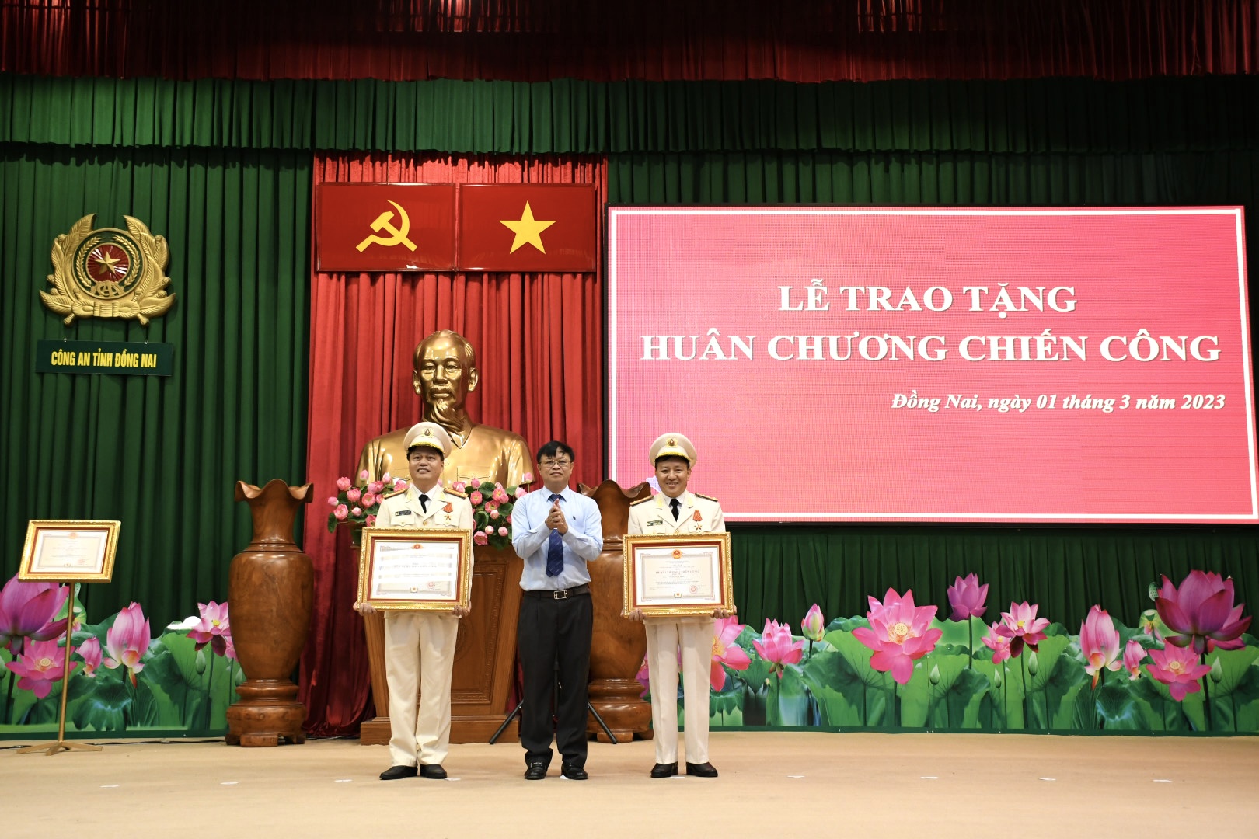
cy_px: 420
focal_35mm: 40
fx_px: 1399
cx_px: 630
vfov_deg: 33.4
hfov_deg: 48.5
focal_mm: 27
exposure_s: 1/60
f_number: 5.6
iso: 1600
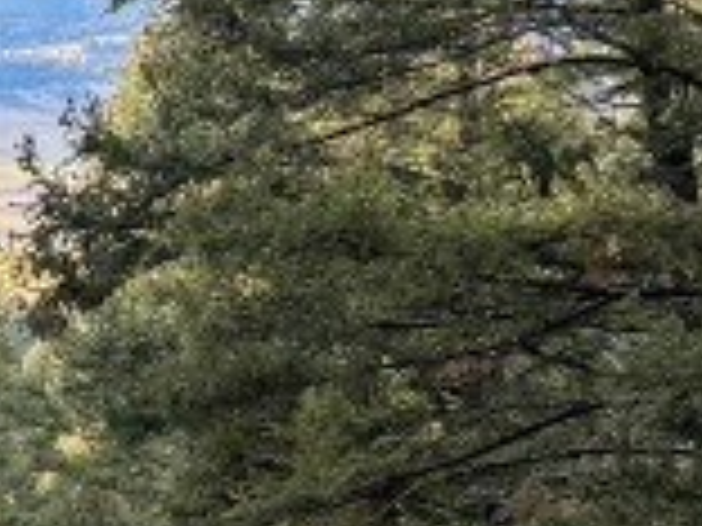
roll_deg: +0.2
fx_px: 3204
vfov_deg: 9.3
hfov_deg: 10.3
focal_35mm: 158
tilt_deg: -11.0
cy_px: 580
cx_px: -1138
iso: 200
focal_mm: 6.76
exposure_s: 1/237
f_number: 1.78
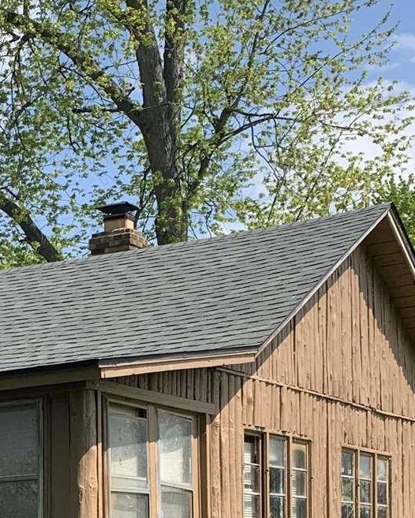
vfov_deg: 20.7
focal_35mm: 89
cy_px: 535
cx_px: 30
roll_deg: +1.1
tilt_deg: +1.0
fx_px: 1366
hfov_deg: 17.0
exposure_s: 1/1845
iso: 25
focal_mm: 4.25
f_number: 1.8
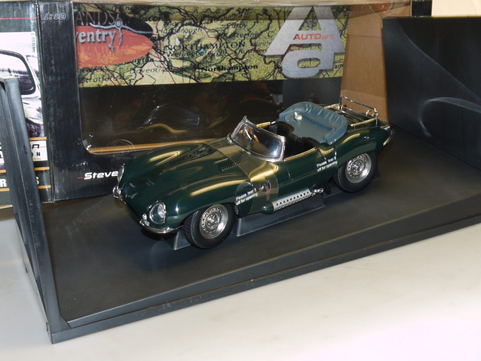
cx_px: 266
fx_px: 653
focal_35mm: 47
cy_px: 168
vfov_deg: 30.9
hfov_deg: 40.4
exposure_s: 1/15
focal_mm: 14
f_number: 5.6
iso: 100
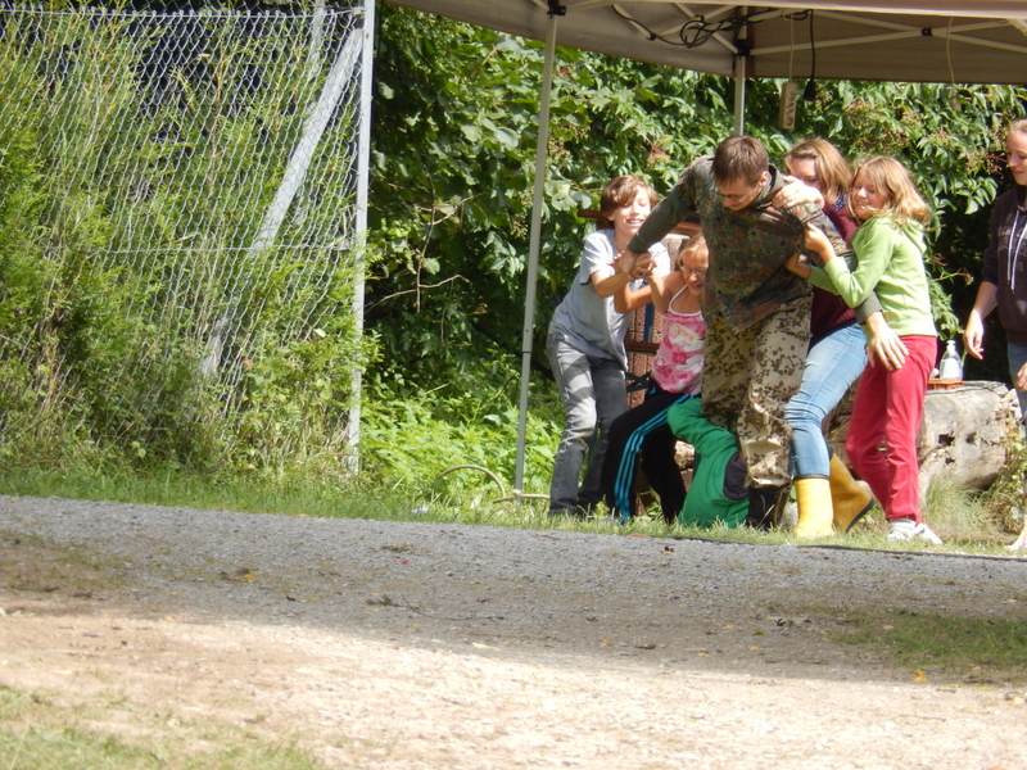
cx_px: 514
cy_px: 385
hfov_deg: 3.9
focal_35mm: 514
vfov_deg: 2.9
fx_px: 15250
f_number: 6.3
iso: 125
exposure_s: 1/125
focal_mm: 92.3
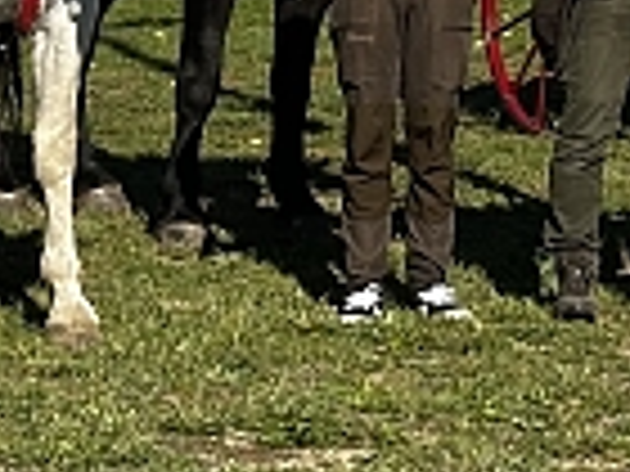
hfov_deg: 7.2
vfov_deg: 5.4
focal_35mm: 274
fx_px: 4987
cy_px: -229
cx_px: 472
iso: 64
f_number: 1.78
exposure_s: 1/3472
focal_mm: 6.86
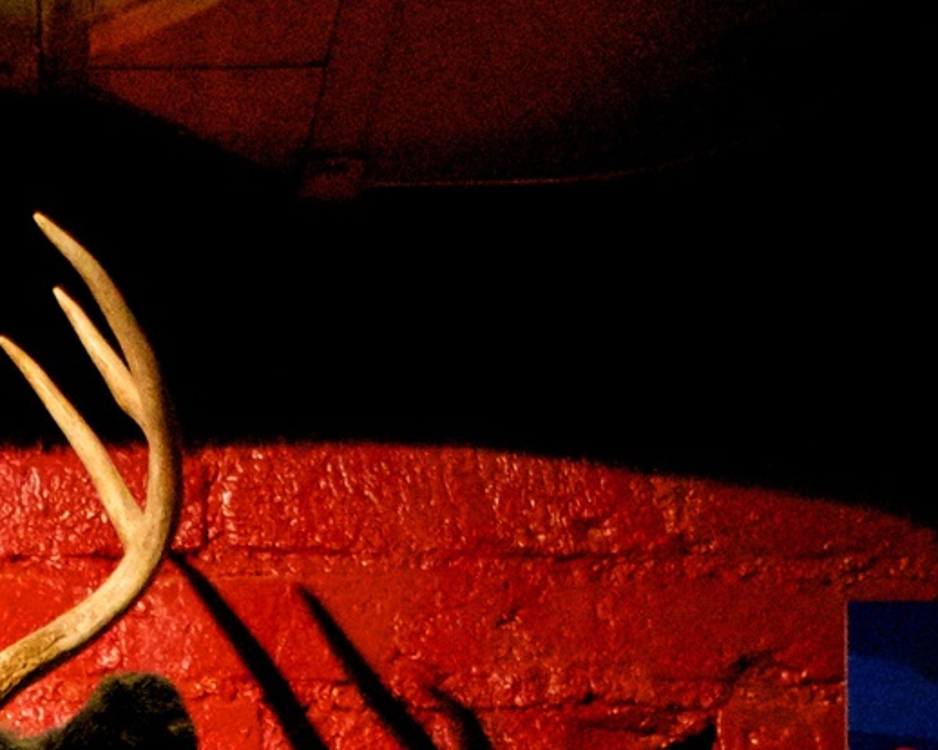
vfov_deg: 7.3
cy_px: 1495
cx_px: -259
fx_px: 5661
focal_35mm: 204
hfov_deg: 9.3
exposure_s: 1/15
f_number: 4.5
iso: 3200
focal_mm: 30
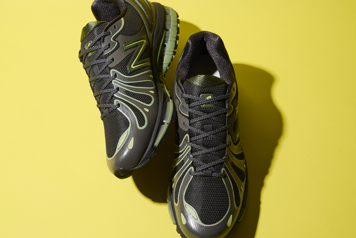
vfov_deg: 19.5
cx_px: 178
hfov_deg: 28.8
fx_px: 692
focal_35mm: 70
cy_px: 119
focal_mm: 70
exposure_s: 1/125
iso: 100
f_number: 8
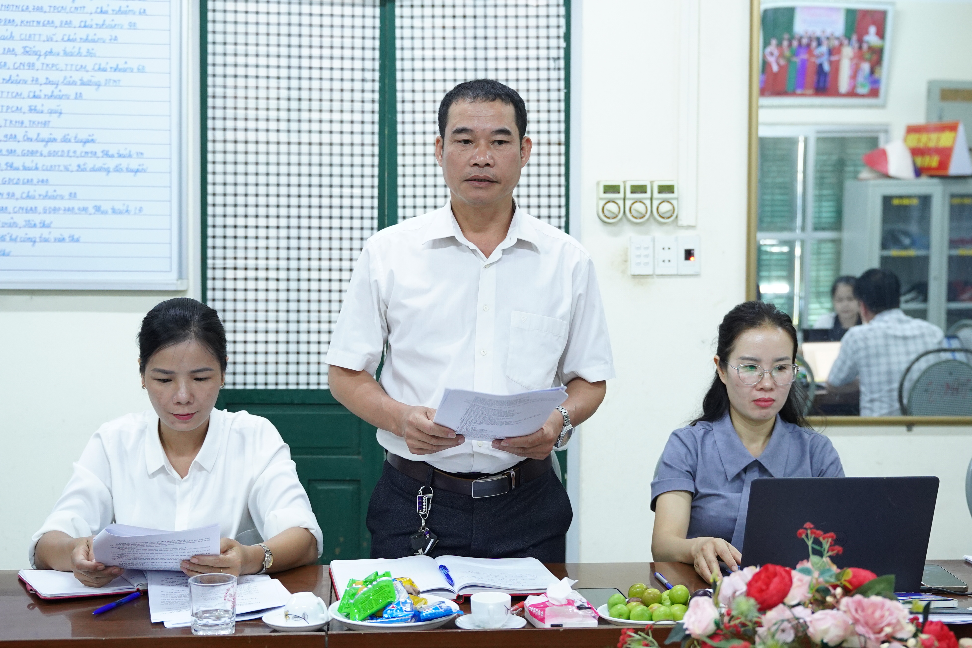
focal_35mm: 55
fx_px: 1485
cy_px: 324
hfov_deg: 36.2
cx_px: 486
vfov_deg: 24.6
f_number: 2.8
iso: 2500
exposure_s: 1/80
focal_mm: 37.1
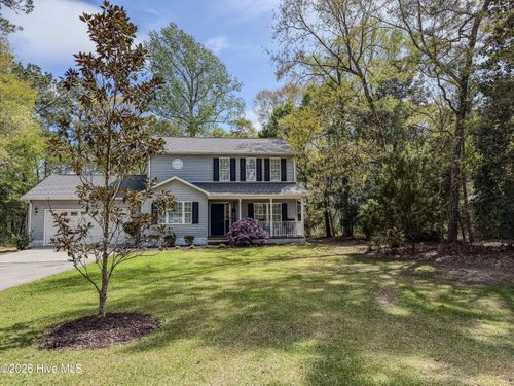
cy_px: 193
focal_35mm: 24
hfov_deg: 71.6
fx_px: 356
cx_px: 257
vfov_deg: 56.8
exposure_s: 1/2800
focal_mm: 6.76
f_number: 1.8
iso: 100
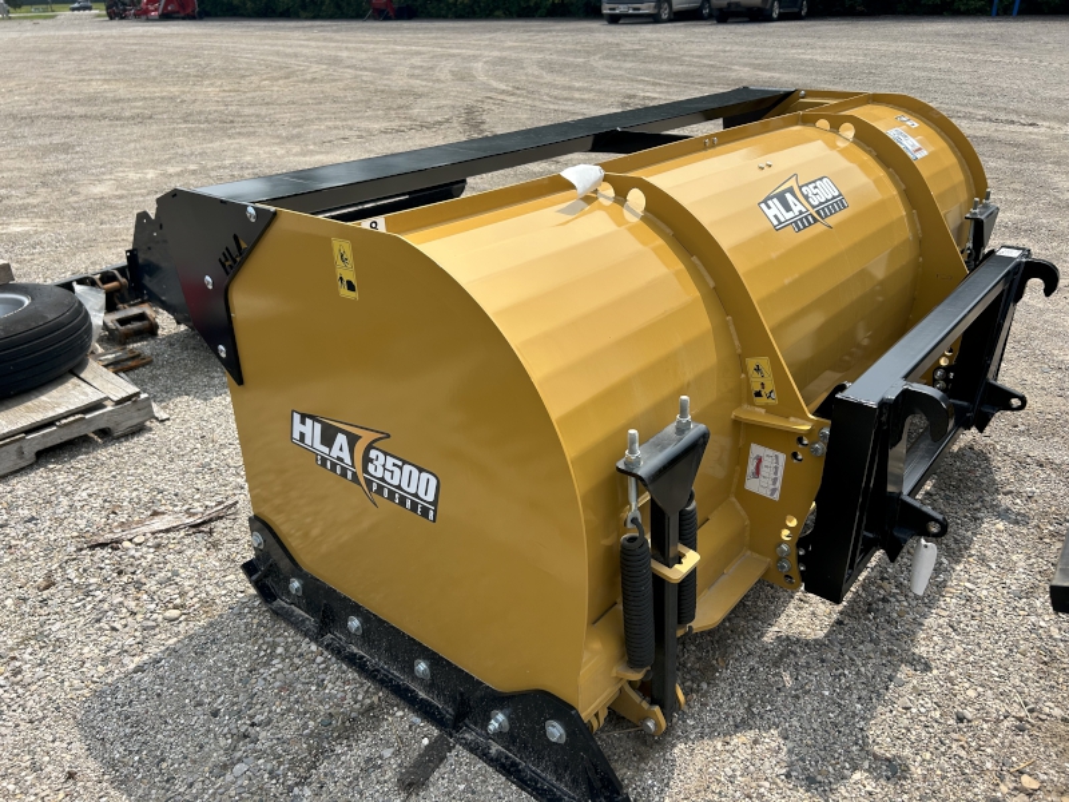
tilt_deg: -26.1
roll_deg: +0.4
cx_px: 534
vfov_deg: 53.1
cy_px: 401
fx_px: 803
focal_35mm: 26
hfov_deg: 67.3
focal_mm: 5.7
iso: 50
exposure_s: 1/3968
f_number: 1.5
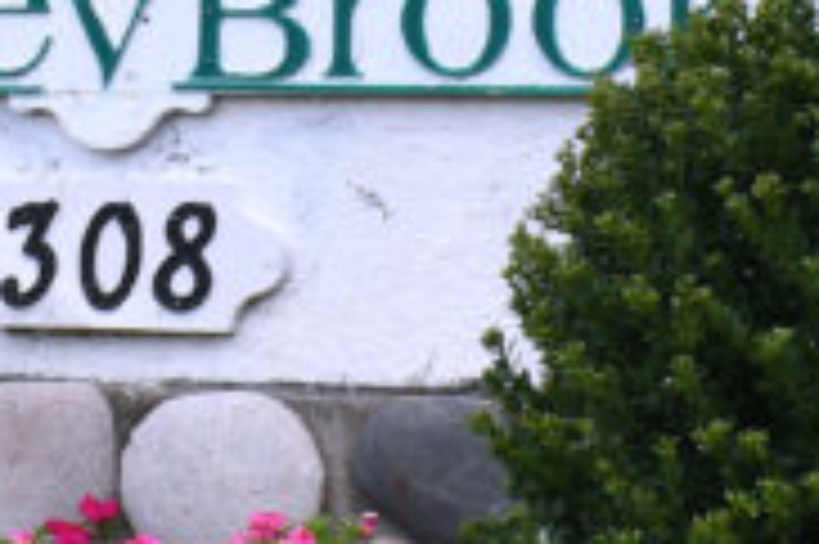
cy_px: 79
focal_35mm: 152
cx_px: 198
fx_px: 3455
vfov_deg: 9.0
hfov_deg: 13.5
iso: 320
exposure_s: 1/250
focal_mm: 18
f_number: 10
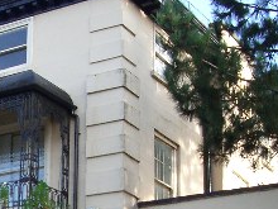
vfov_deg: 14.0
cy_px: 267
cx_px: -13
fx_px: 819
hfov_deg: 18.7
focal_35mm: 102
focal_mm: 5.8
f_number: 2.6
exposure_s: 1/125
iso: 80
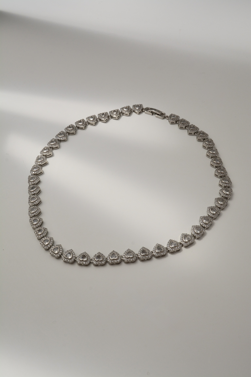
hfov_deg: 26.5
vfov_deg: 38.9
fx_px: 533
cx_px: 126
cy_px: 188
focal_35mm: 51
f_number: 16
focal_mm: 34
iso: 500
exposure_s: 1/1000
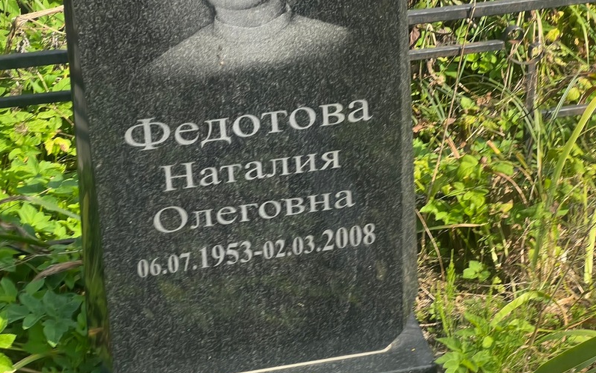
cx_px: 298
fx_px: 1332
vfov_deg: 15.9
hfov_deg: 25.2
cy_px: 173
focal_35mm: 82
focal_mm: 9
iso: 32
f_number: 2.8
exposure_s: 1/188
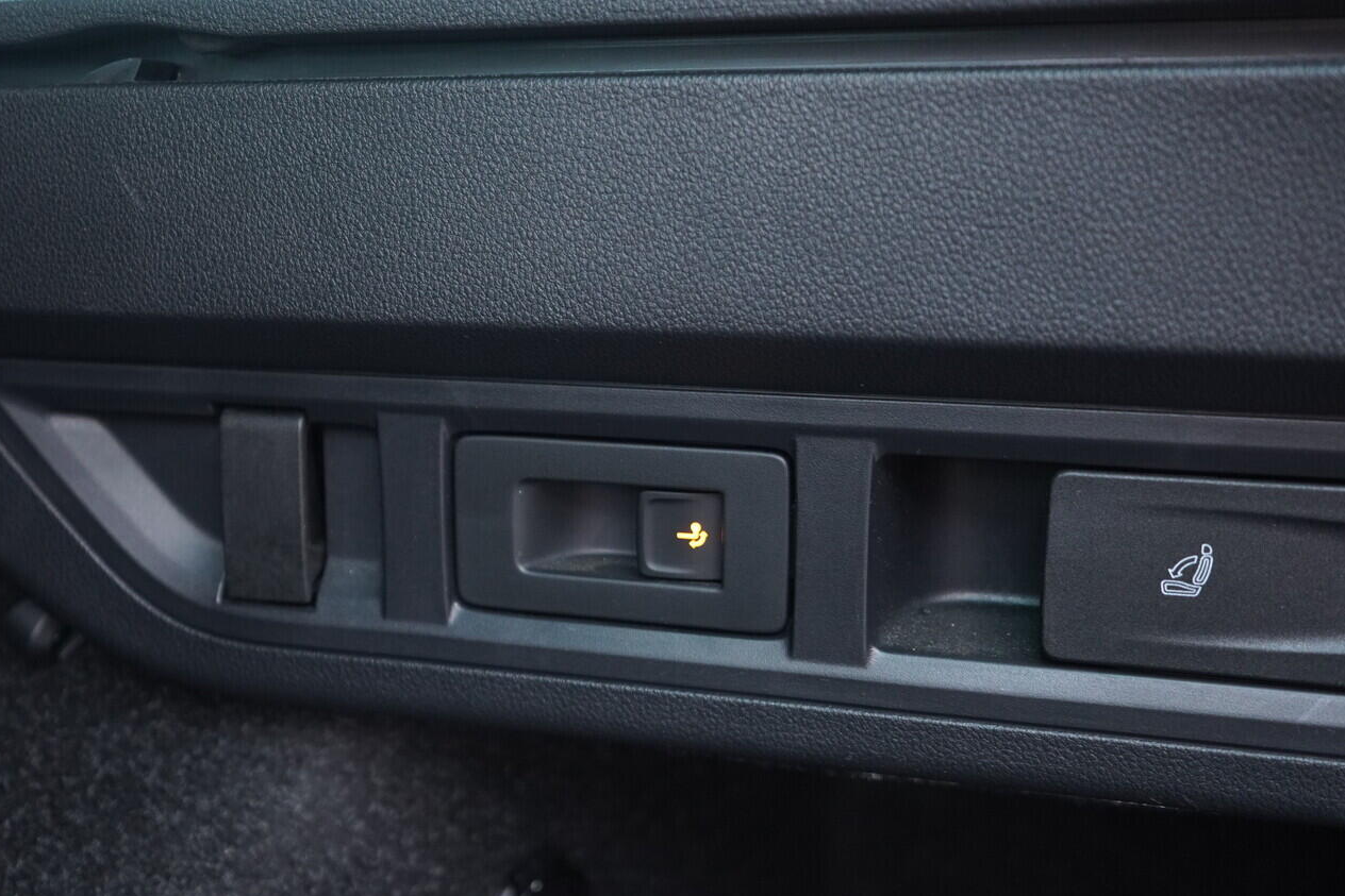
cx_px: 586
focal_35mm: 41
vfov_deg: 32.6
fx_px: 1532
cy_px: 451
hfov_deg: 47.3
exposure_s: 1/40
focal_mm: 24
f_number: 2.8
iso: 1250
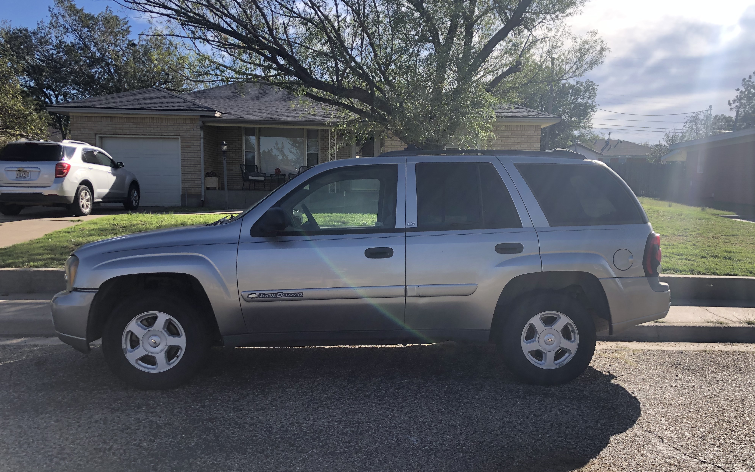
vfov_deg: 41.8
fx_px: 617
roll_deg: -0.2
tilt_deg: -7.4
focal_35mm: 30
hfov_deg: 62.9
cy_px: 265
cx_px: 379
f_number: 1.8
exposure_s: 1/941
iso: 20
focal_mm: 4
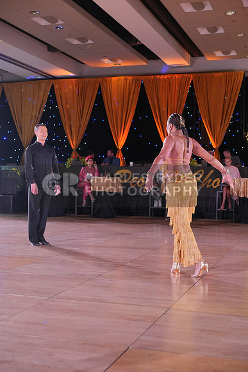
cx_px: 124
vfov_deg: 39.6
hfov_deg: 27.0
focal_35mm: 50
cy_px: 186
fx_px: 516
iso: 2500
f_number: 4
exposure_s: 1/400
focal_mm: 50
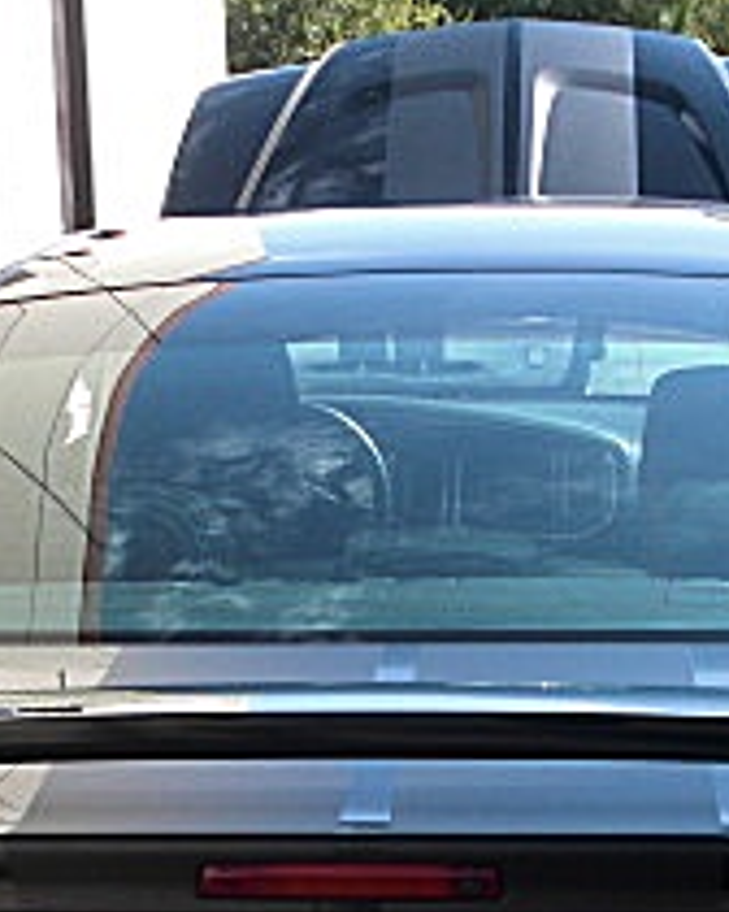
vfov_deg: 17.8
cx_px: 404
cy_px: 682
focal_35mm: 107
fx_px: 2886
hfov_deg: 14.4
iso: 50
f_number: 2.8
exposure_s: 1/400
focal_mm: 6.3
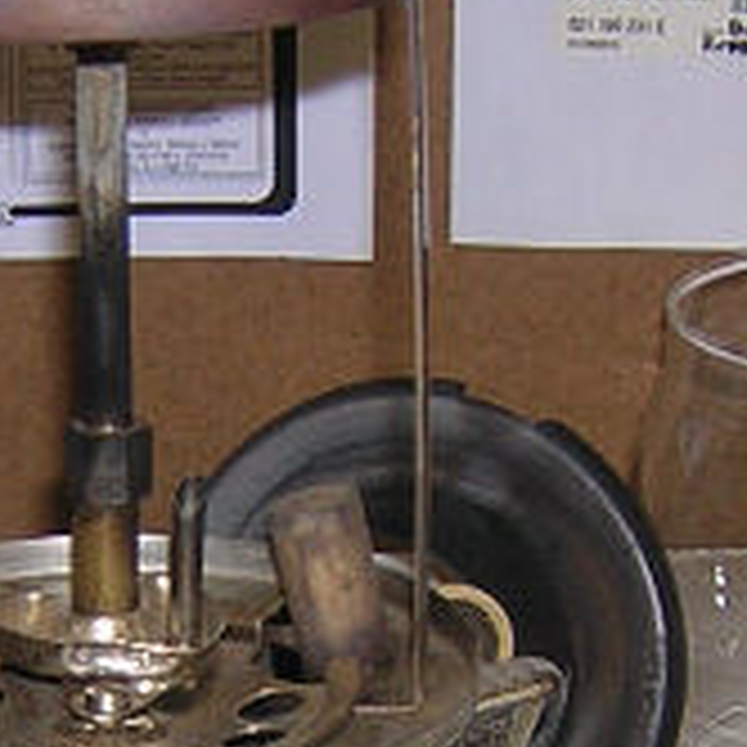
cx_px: 135
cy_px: 639
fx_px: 3735
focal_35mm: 153
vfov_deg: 11.4
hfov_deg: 11.4
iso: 100
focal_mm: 4.7
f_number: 2.6
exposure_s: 1/60.1
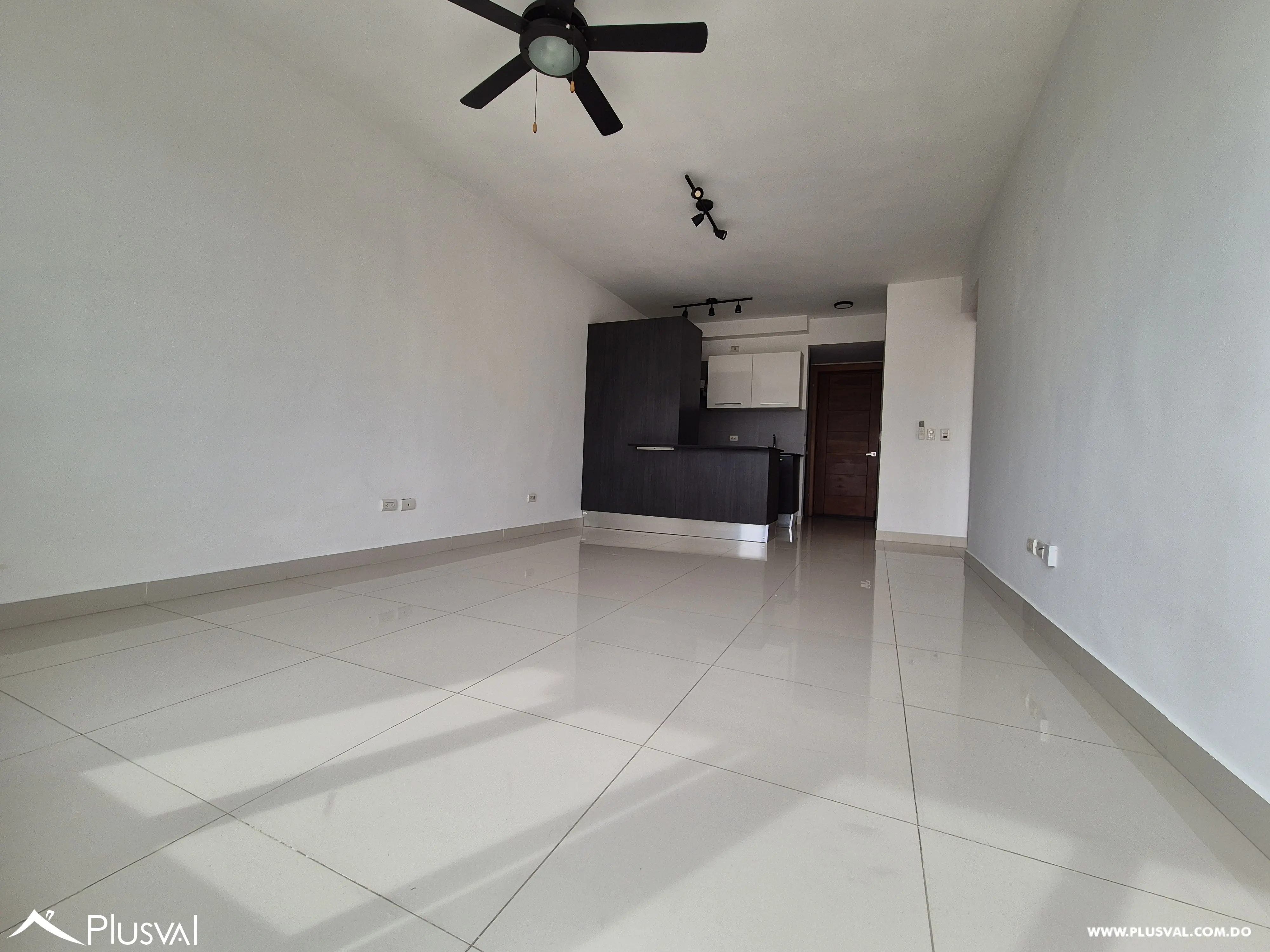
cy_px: 476
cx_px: 635
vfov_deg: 89.9
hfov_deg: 106.2
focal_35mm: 13
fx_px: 477
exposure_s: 1/224
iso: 50
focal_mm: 2.2
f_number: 2.2
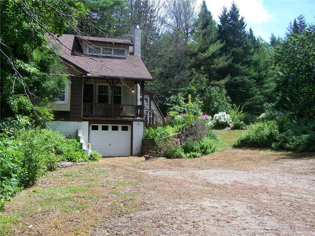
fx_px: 346
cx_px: 158
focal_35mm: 38
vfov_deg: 37.7
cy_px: 118
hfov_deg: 49.0
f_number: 4
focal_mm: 6.3
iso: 64
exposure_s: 1/250
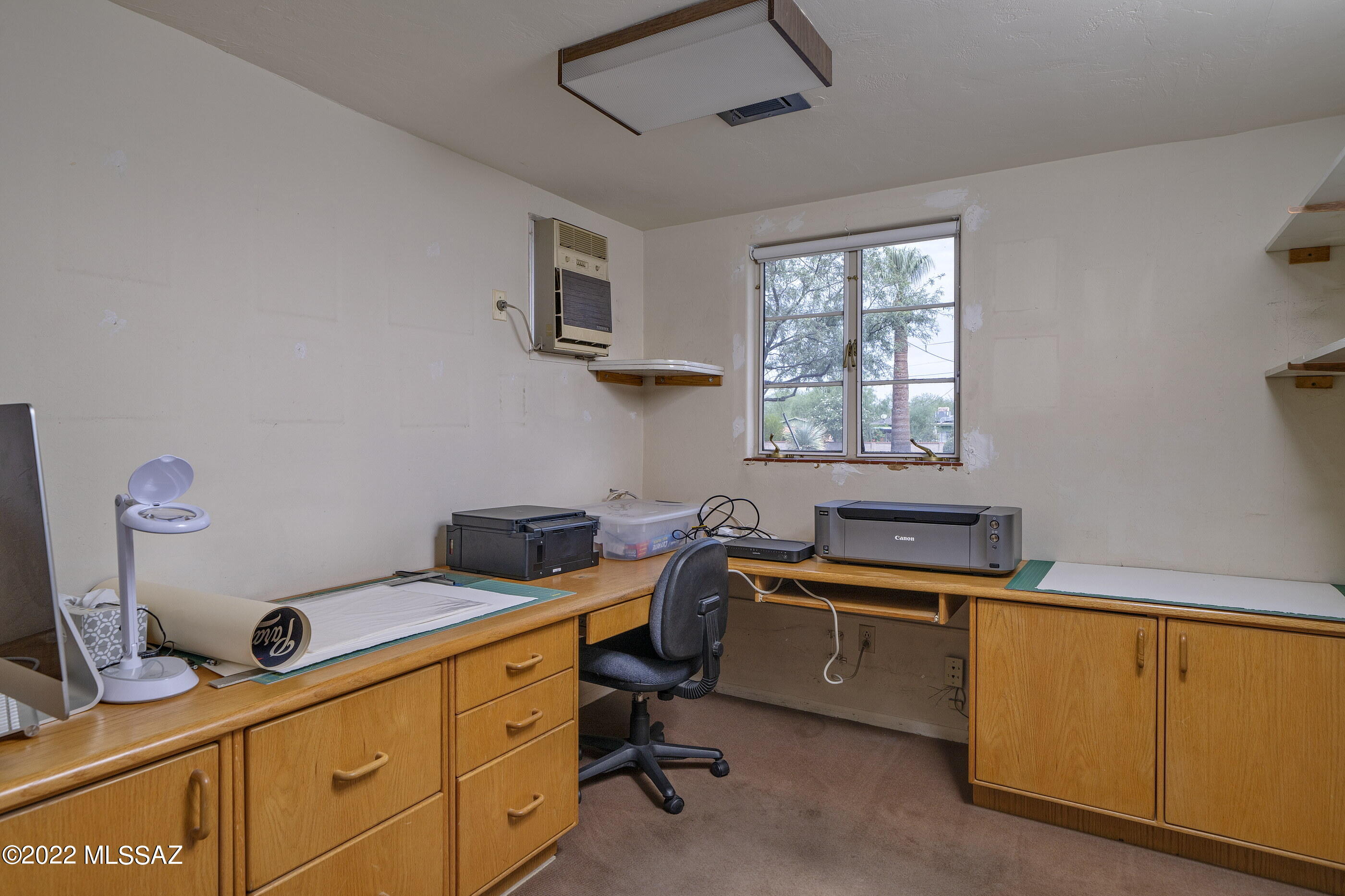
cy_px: 448
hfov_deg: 86.9
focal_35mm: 19
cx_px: 672
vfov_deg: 64.5
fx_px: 710
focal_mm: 19
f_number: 7.1
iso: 200
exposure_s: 1/250
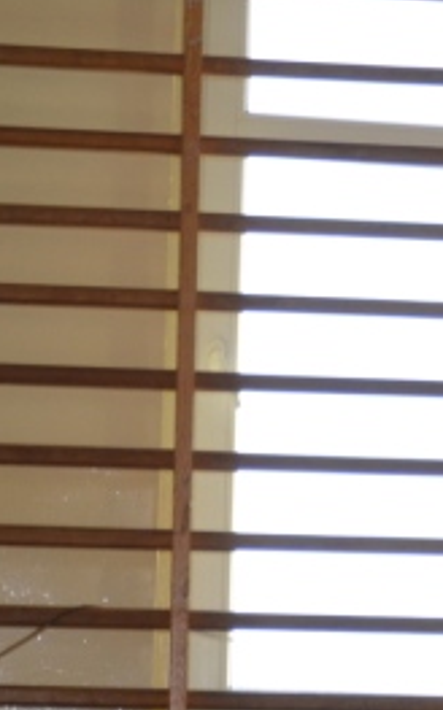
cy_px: 602
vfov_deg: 9.3
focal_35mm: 226
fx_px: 4373
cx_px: 986
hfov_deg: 5.6
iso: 400
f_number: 4.5
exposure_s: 1/160
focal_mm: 38
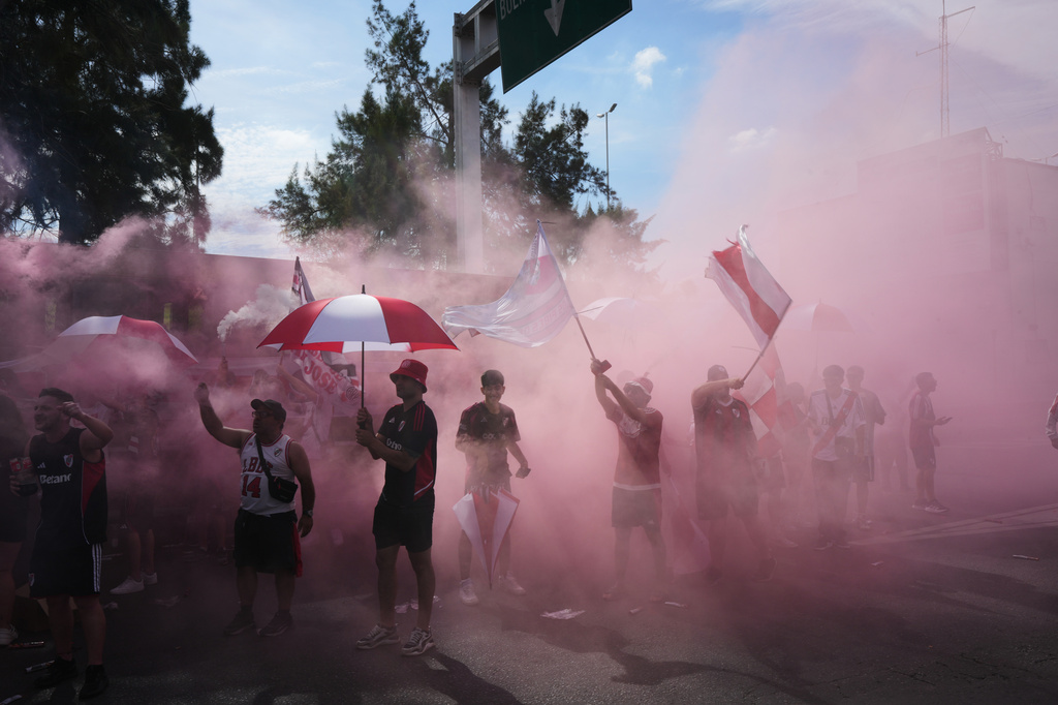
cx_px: 529
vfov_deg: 43.6
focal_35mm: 30
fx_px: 881
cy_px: 352
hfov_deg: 61.9
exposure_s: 1/250
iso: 200
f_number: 16
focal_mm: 30
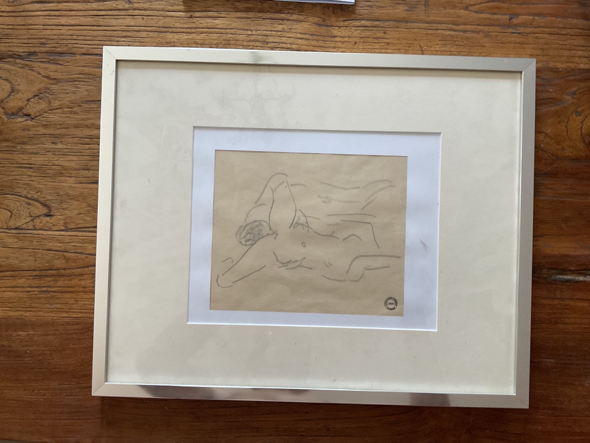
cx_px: 295
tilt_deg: -88.4
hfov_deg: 61.7
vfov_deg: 48.2
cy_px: 222
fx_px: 494
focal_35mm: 29
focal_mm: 3
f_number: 1.8
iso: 100
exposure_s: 1/60
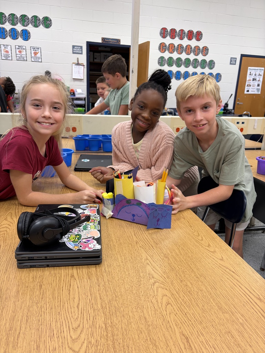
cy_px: 176
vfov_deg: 67.3
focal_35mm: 26
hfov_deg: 53.1
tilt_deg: -17.0
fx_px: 265
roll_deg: -2.1
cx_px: 132
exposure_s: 1/60
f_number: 1.6
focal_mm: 5.96
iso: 125
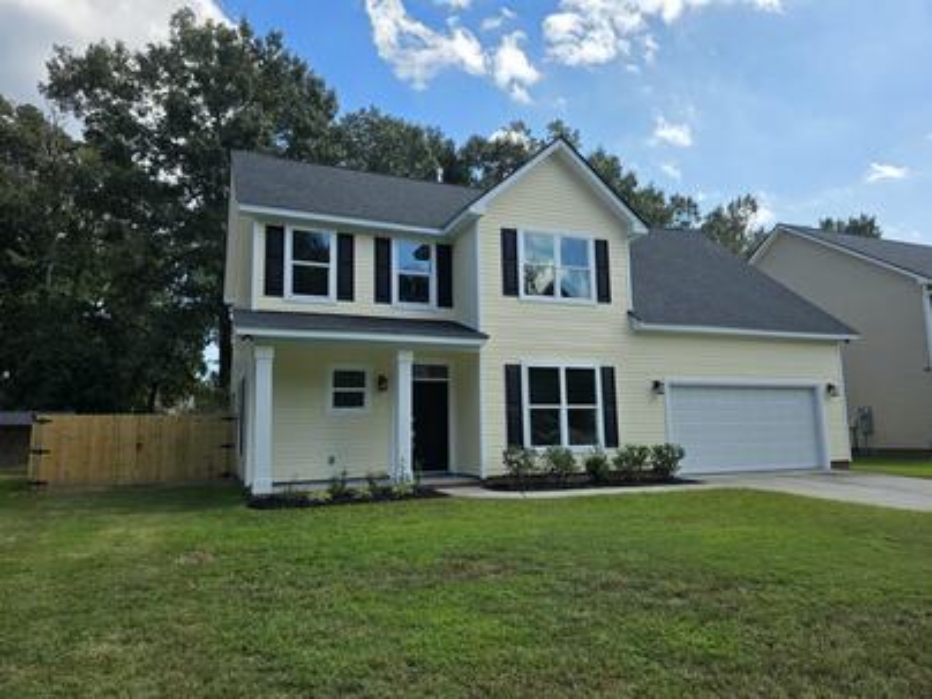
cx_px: 466
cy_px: 350
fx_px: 619
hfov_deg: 73.9
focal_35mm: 23
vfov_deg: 58.9
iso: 80
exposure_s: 1/3569
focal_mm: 6.3
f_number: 1.7
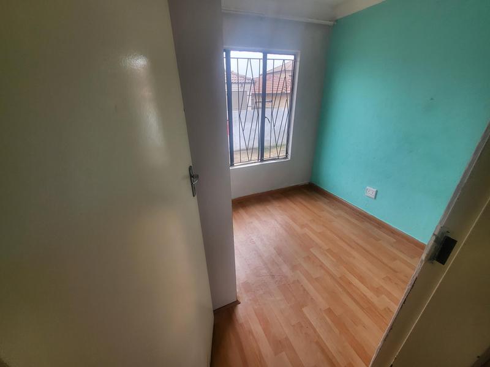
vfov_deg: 89.9
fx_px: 184
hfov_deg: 106.2
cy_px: 184
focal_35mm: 13
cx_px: 245
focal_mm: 1.74
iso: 50
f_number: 2.2
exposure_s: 1/100
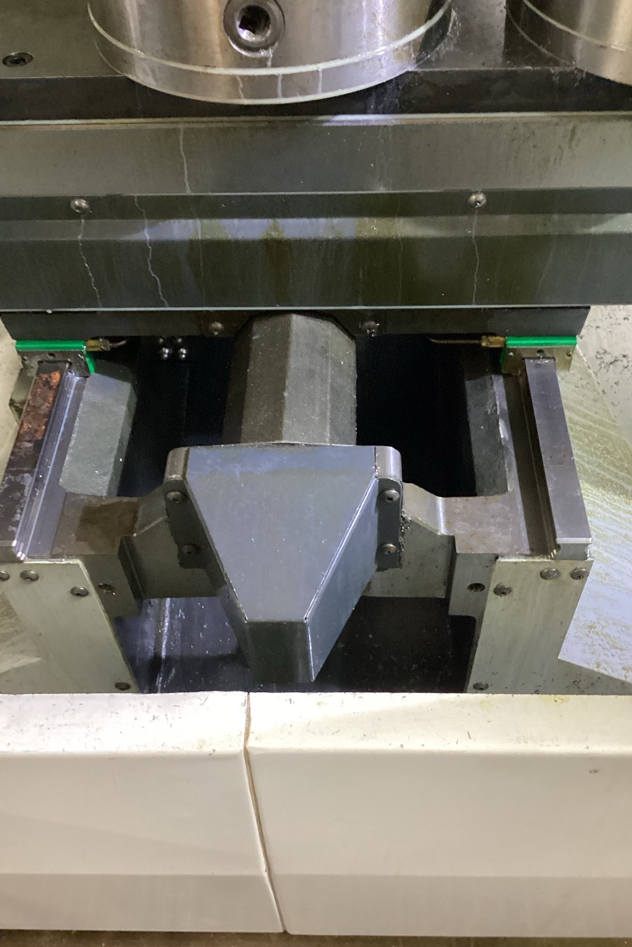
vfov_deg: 57.2
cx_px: 333
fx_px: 869
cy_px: 477
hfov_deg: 40.0
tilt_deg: -50.2
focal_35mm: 33
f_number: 2.4
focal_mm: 3.3
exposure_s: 1/30
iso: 500
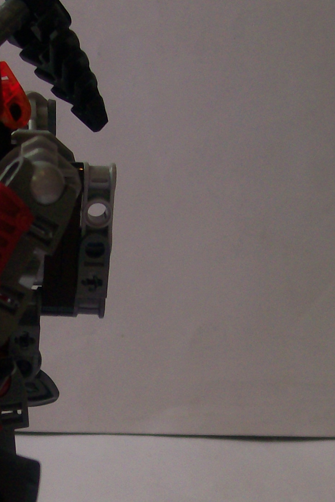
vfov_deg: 24.1
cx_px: -25
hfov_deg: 16.0
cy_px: 391
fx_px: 1158
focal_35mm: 83
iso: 80
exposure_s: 1/82.4
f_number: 2.7
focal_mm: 6
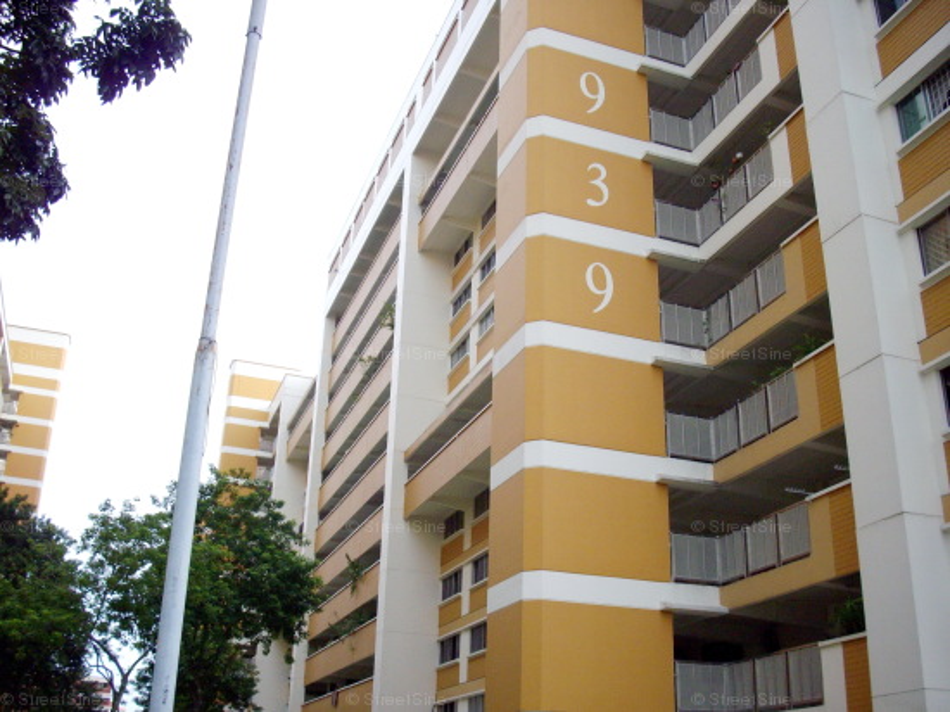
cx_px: 475
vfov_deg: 38.6
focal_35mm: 37
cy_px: 356
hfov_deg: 50.2
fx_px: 1015
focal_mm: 6.2
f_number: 2.8
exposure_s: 1/100
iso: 160
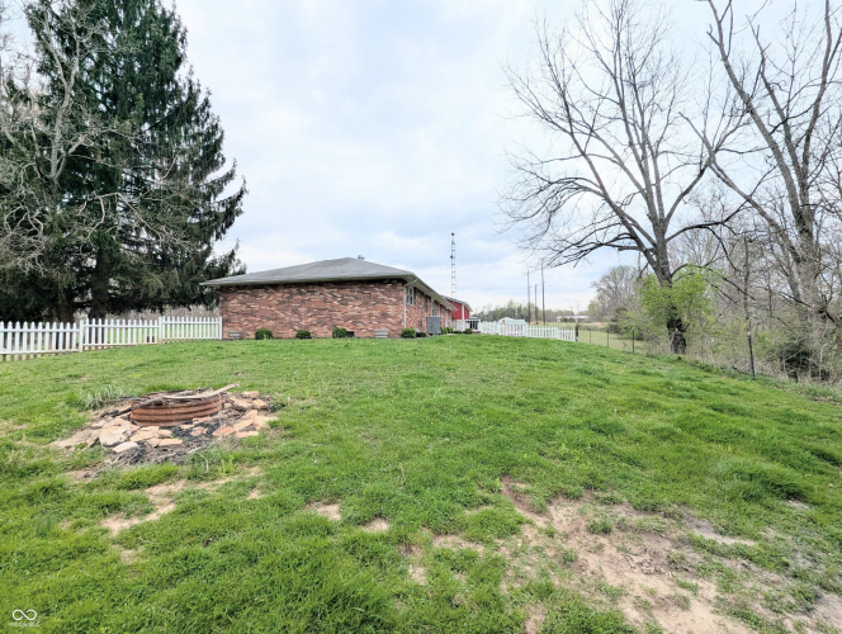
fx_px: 317
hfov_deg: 106.1
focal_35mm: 13
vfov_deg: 90.1
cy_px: 317
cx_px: 421
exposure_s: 1/1208
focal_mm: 1.95
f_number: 2.2
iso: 47
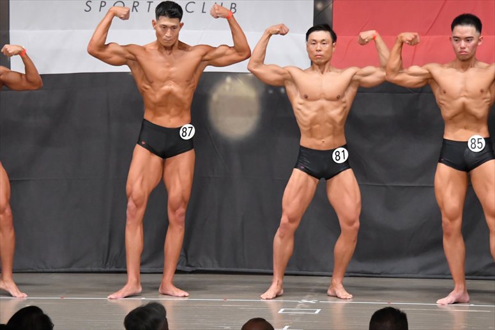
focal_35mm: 217
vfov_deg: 6.3
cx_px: 248
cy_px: 165
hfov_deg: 9.5
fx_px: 2982
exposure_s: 1/400
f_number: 5.6
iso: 6400
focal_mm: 145
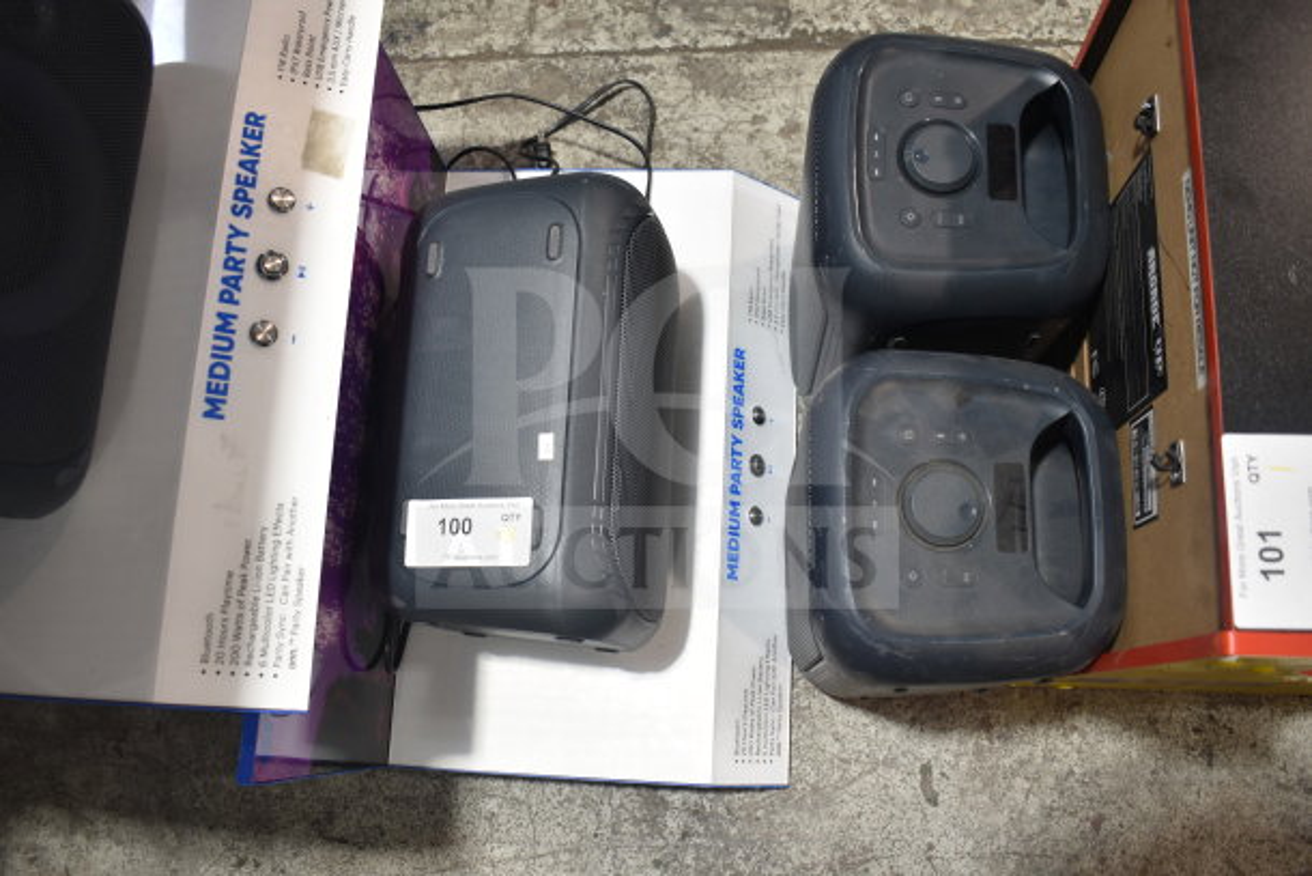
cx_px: 656
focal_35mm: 30
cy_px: 438
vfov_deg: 43.6
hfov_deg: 61.9
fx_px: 1094
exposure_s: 1/30
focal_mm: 20
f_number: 3.8
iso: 200
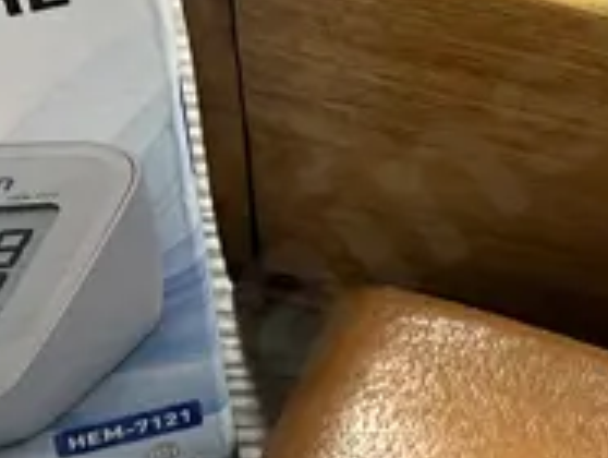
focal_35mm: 132
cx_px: 516
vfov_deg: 11.2
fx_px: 2321
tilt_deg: -47.7
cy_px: 137
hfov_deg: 14.8
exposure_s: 1/50
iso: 125
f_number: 1.78
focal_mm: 6.86
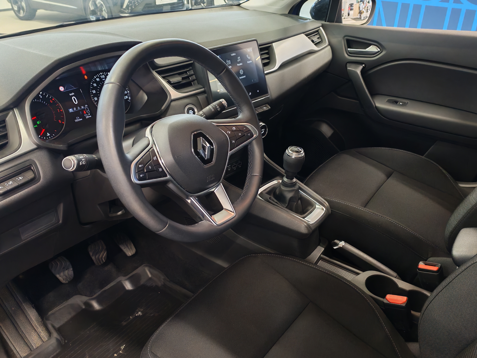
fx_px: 427
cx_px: 238
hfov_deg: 58.4
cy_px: 179
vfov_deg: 45.4
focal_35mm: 31
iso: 1250
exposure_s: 1/50
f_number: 1.9
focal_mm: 6.12
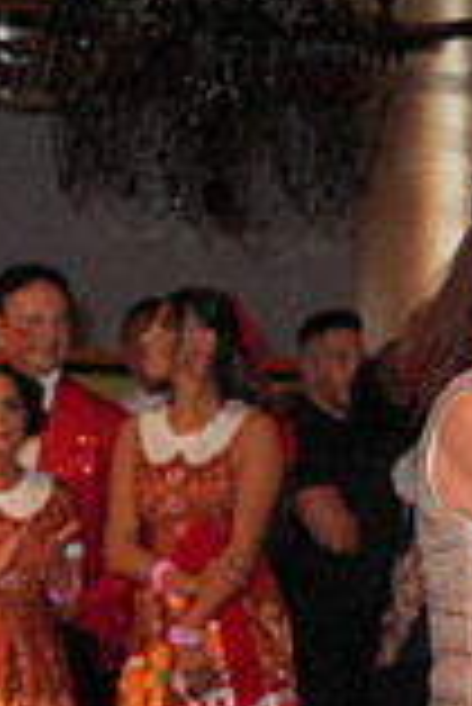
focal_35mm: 185
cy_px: 877
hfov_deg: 7.2
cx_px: 825
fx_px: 3630
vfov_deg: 10.9
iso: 4000
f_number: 4
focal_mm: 50
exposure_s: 1/200
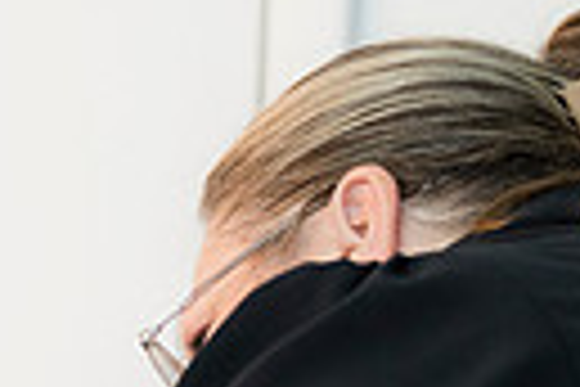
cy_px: 790
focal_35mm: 350
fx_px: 5638
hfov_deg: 5.8
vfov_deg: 3.9
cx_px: -576
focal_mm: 78
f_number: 3.5
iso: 800
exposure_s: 1/100
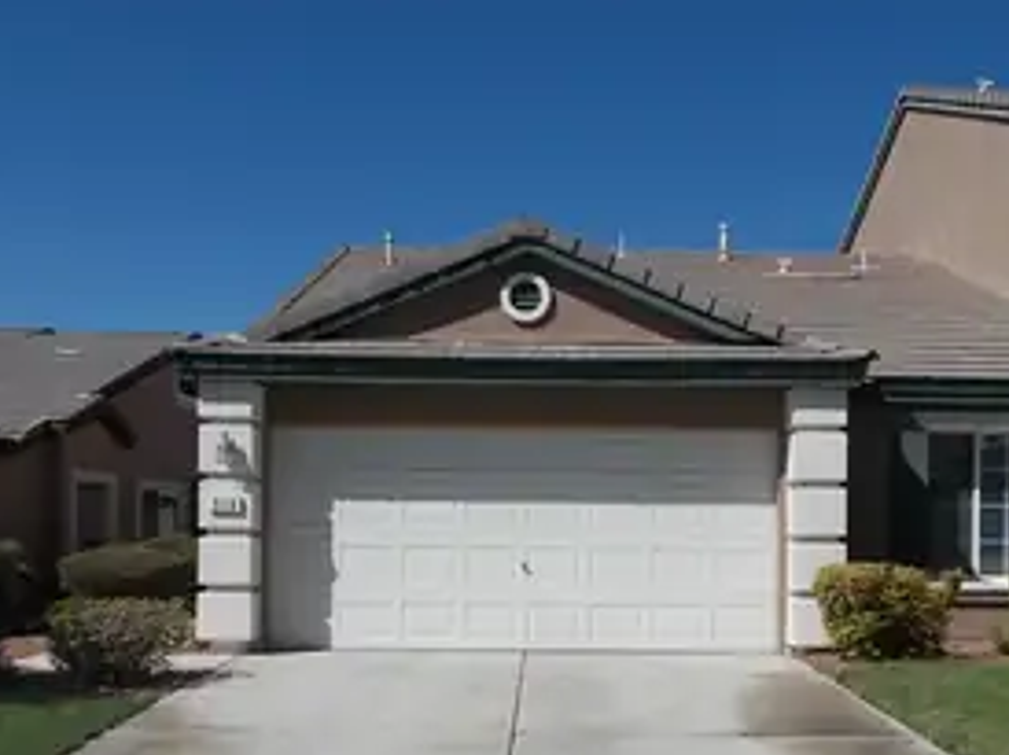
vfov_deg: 37.1
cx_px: 571
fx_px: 1107
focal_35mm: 38
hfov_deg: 48.9
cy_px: 530
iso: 80
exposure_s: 1/250
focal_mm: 4.6
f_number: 8
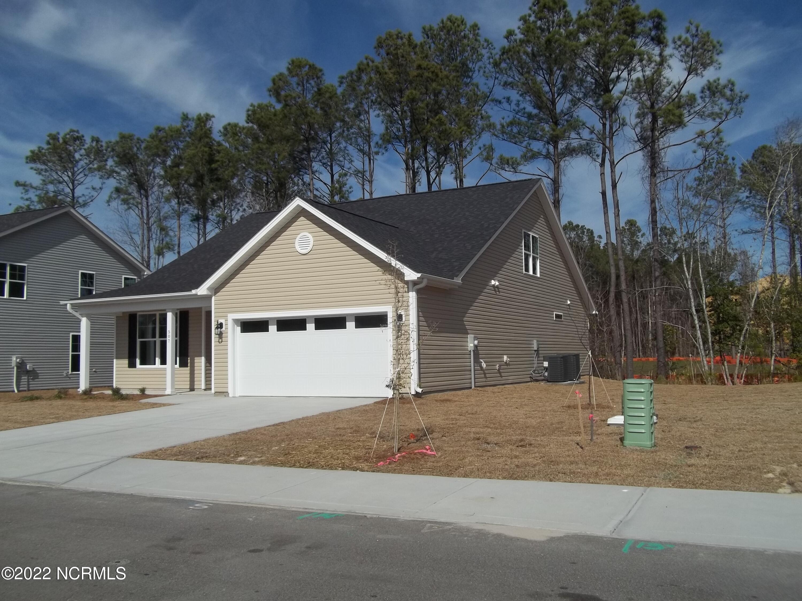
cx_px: 401
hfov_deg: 56.8
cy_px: 300
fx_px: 741
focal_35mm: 32
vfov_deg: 44.2
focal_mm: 5.7
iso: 64
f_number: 8.8
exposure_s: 1/500
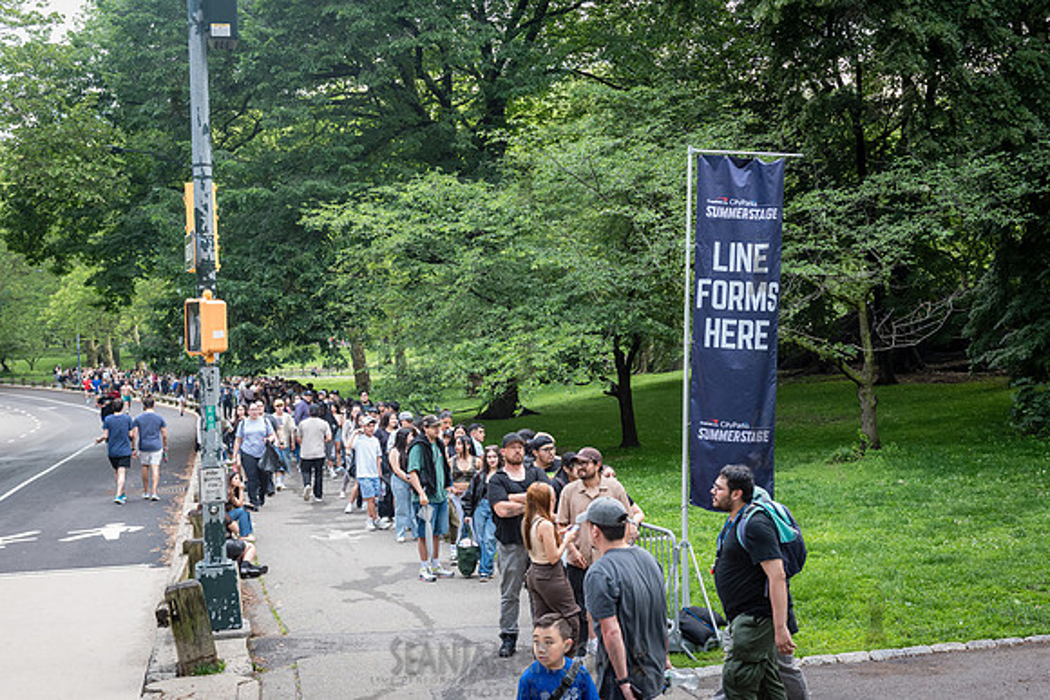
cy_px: 349
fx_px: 1310
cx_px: 545
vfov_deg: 29.9
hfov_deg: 43.7
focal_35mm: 45
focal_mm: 42
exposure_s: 1/200
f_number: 4.5
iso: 1000
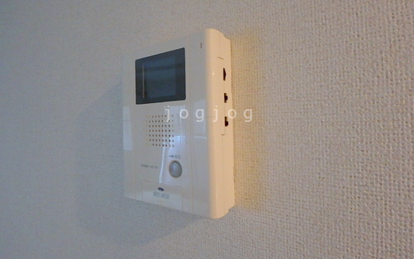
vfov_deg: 52.9
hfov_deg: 77.1
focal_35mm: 23
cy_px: 114
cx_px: 210
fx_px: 260
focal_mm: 3.7
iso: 800
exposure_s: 1/15
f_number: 3.5
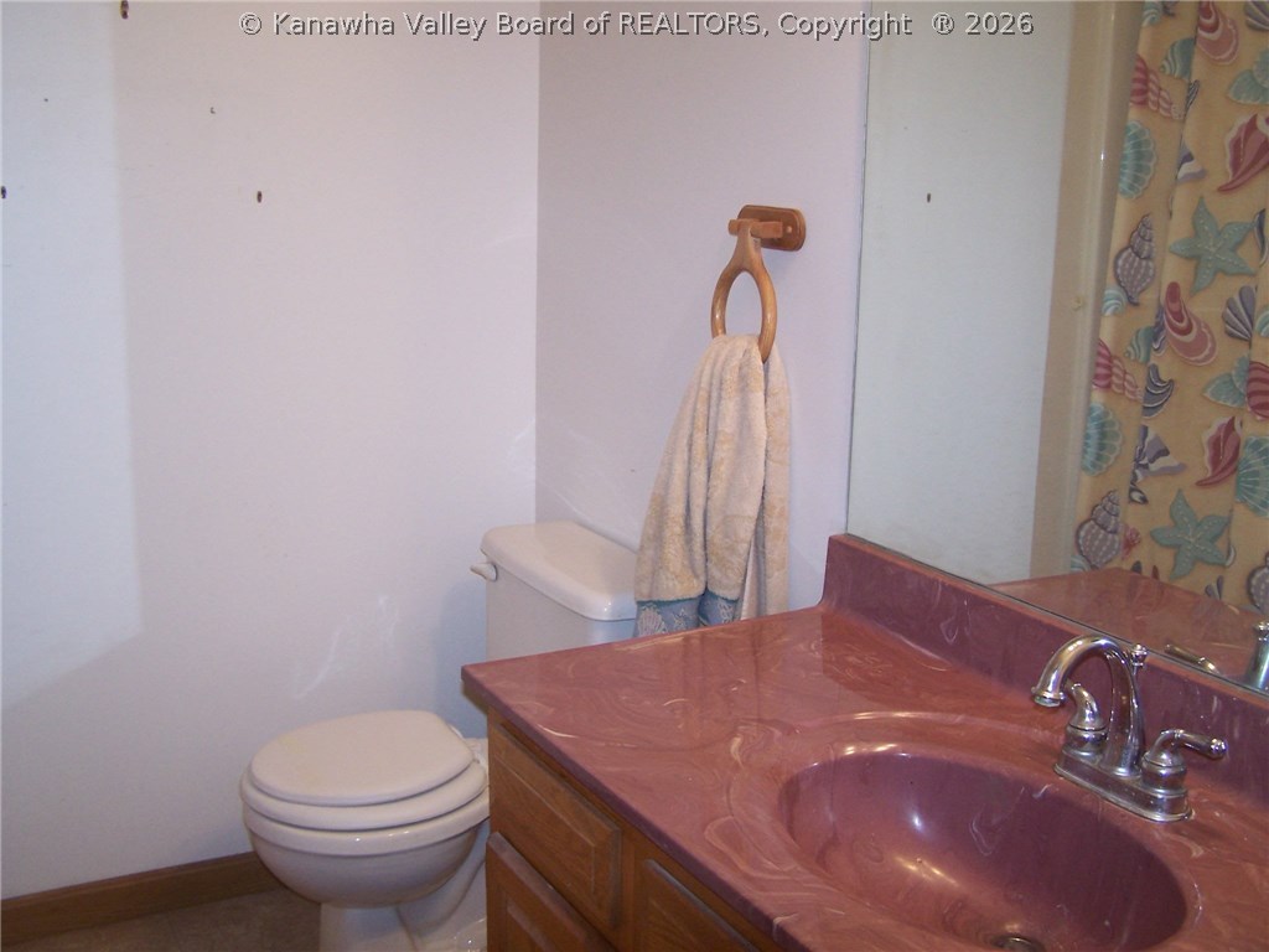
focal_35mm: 38
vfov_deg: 37.7
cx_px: 634
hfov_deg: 49.0
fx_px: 1393
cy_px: 476
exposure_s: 1/60
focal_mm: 6.3
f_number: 2.8
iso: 140
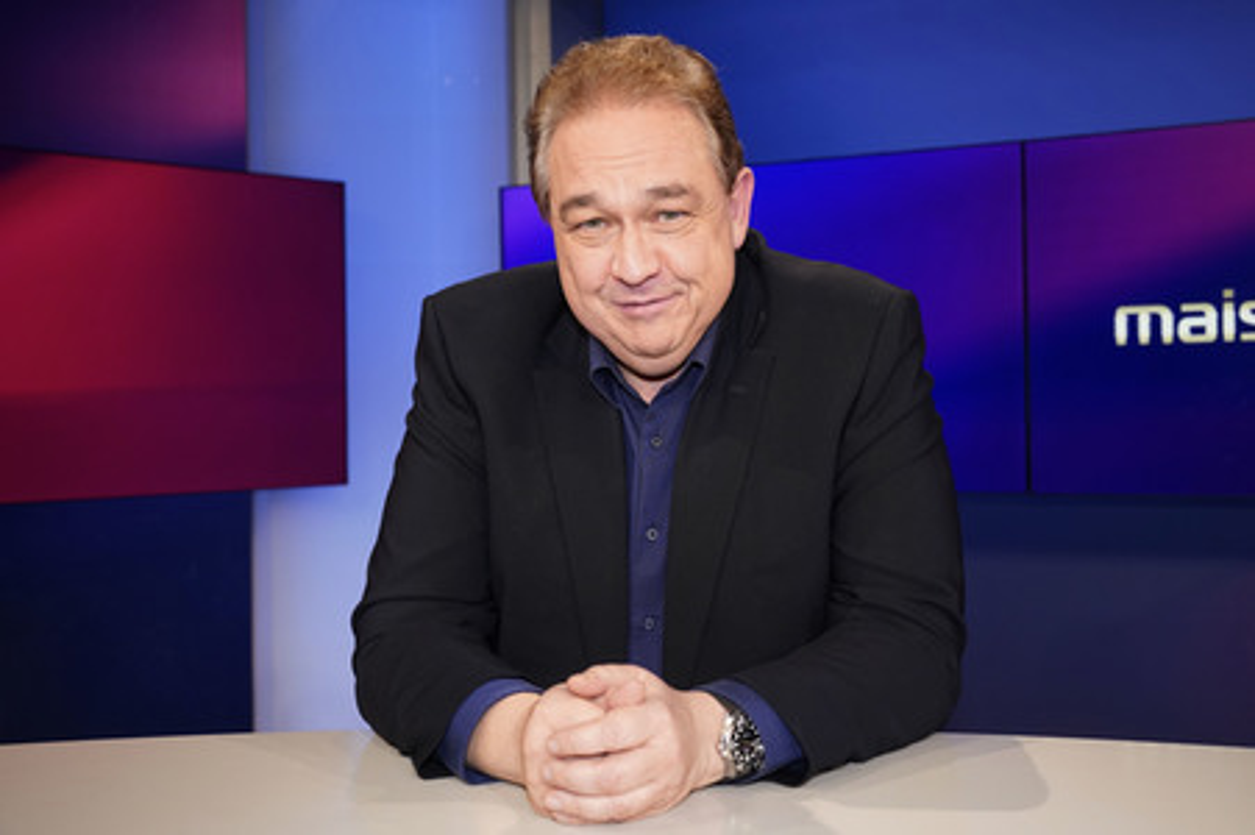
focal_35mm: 38
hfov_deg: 50.7
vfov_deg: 35.0
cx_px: 628
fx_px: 1324
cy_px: 418
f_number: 5
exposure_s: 1/125
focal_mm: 38
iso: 2000
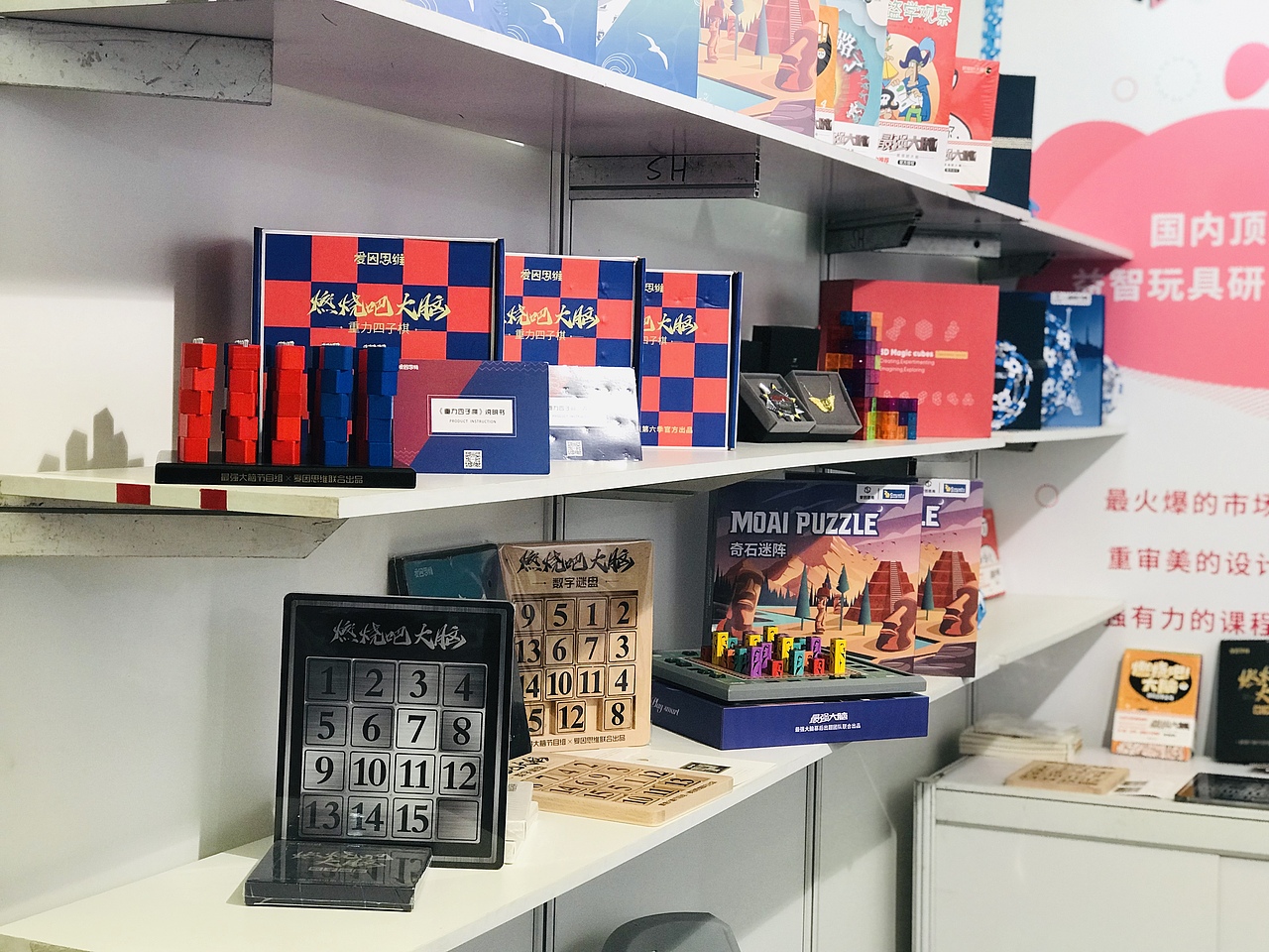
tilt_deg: -2.2
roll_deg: -0.3
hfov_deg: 33.8
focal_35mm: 57
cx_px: 634
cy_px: 476
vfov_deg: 25.7
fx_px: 2090
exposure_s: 1/50
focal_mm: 6.6
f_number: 2.8
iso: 64
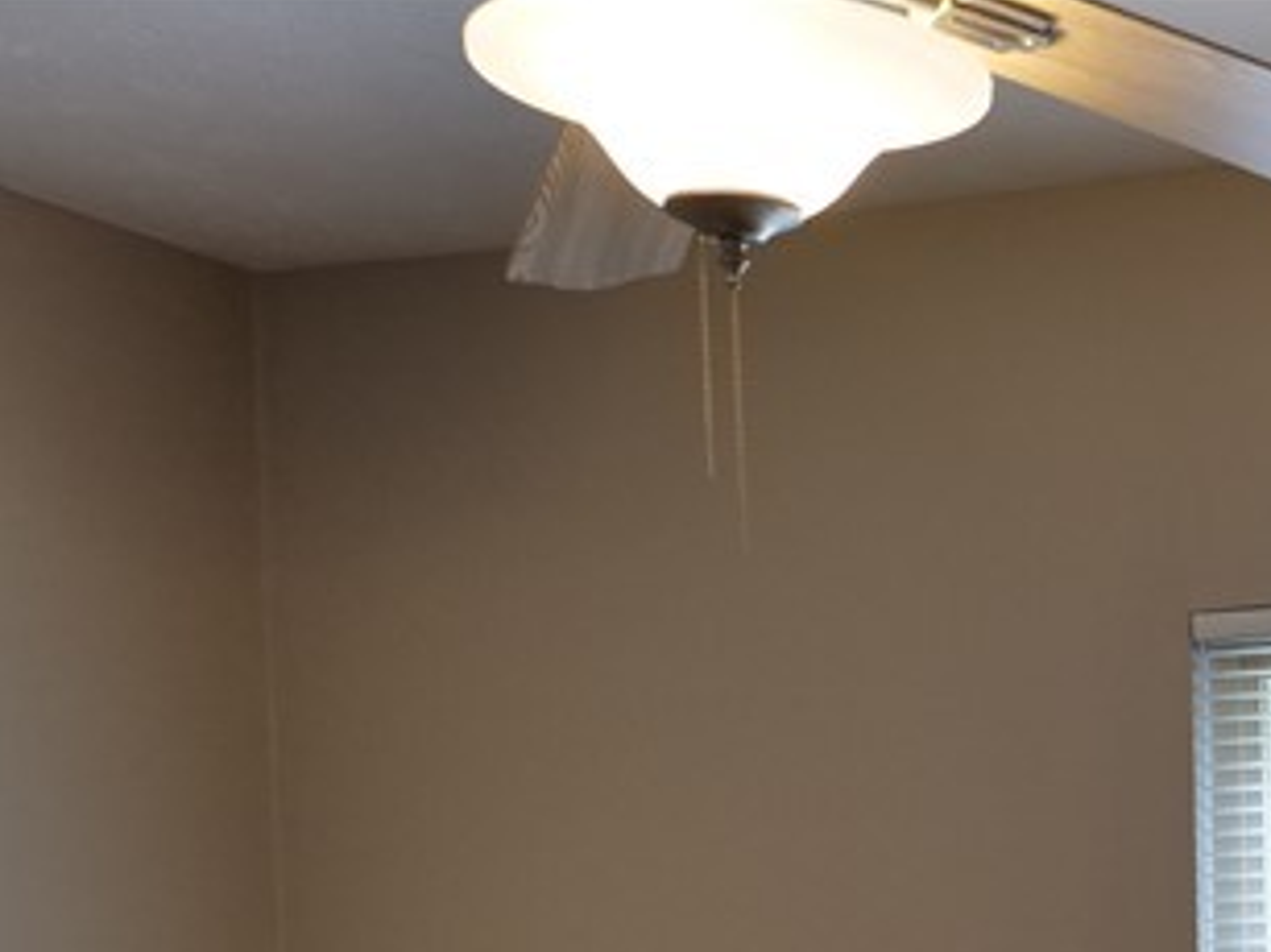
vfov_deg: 13.6
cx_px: 1718
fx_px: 3670
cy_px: 1581
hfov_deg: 18.1
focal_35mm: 100
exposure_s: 1/60
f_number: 3
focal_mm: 15
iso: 500
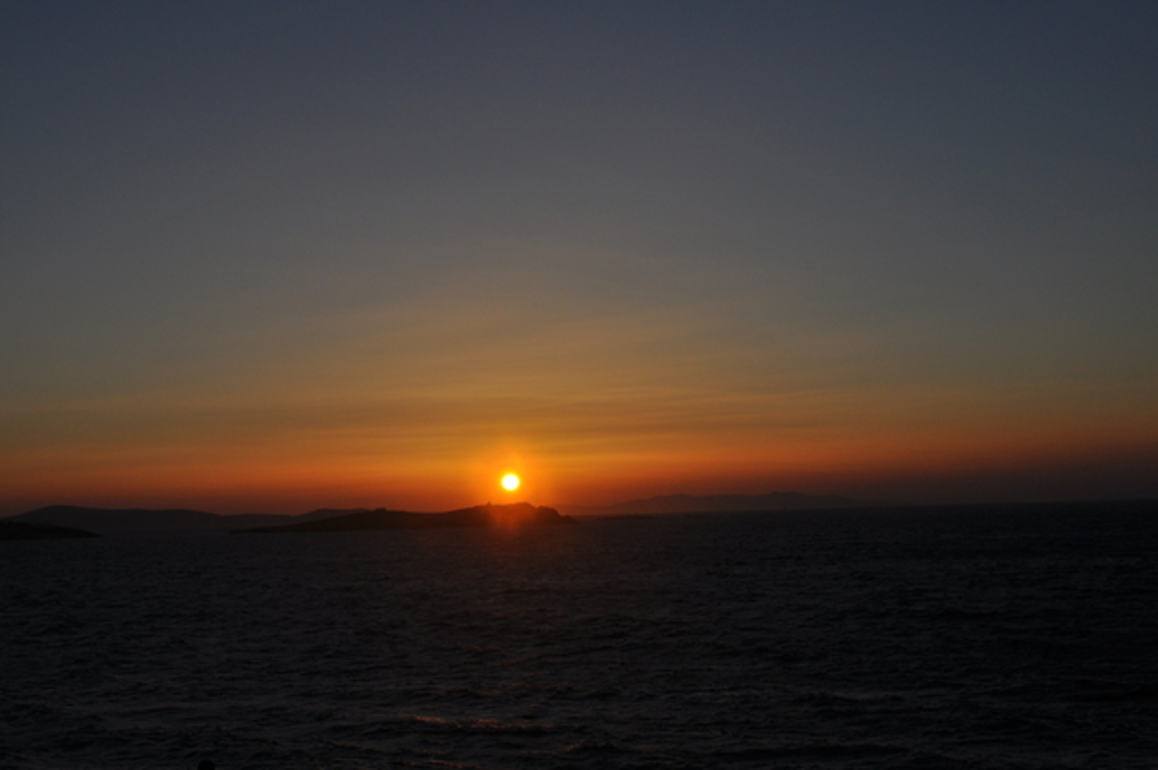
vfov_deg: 28.0
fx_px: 1543
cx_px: 579
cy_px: 385
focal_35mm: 48
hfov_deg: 41.1
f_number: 13
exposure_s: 1/640
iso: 200
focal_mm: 32
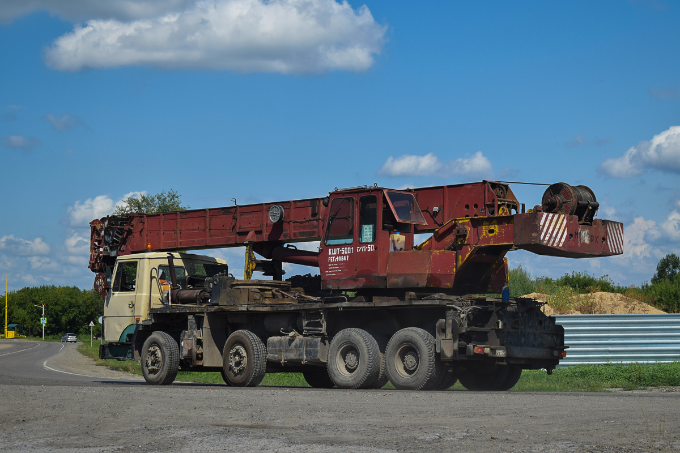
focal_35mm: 78
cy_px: 226
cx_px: 340
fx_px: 1473
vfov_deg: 17.5
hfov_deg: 26.0
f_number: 6.3
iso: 100
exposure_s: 1/800
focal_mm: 52
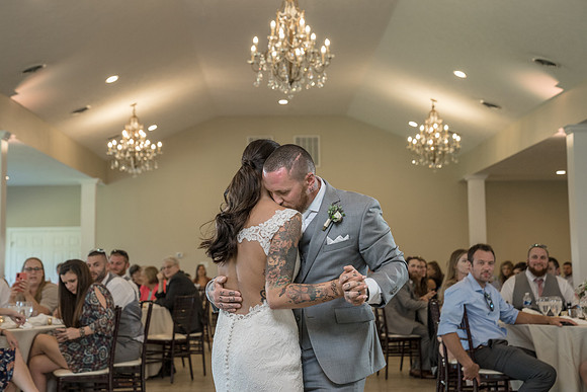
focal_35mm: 60
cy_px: 185
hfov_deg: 33.4
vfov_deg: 22.7
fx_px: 977
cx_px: 275
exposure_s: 1/250
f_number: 4
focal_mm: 56
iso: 2000
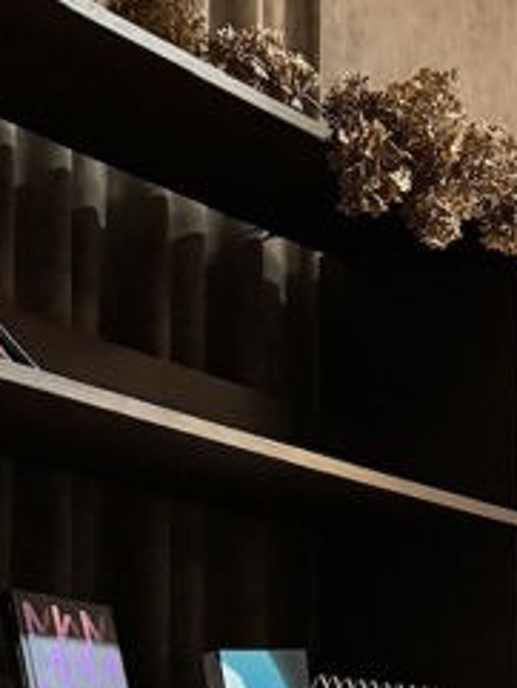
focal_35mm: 102
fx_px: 2029
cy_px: 754
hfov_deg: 13.3
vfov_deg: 18.5
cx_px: 871
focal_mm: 6.86
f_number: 1.78
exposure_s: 1/60
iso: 500
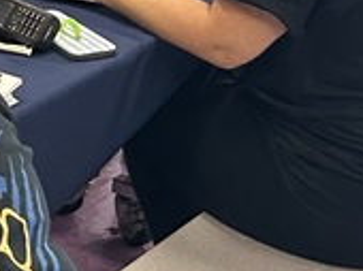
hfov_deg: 10.9
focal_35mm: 157
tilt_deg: -19.4
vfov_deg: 9.2
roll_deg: +1.2
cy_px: -117
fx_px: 1644
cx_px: -478
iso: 160
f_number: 1.5
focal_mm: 5.7
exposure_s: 1/60
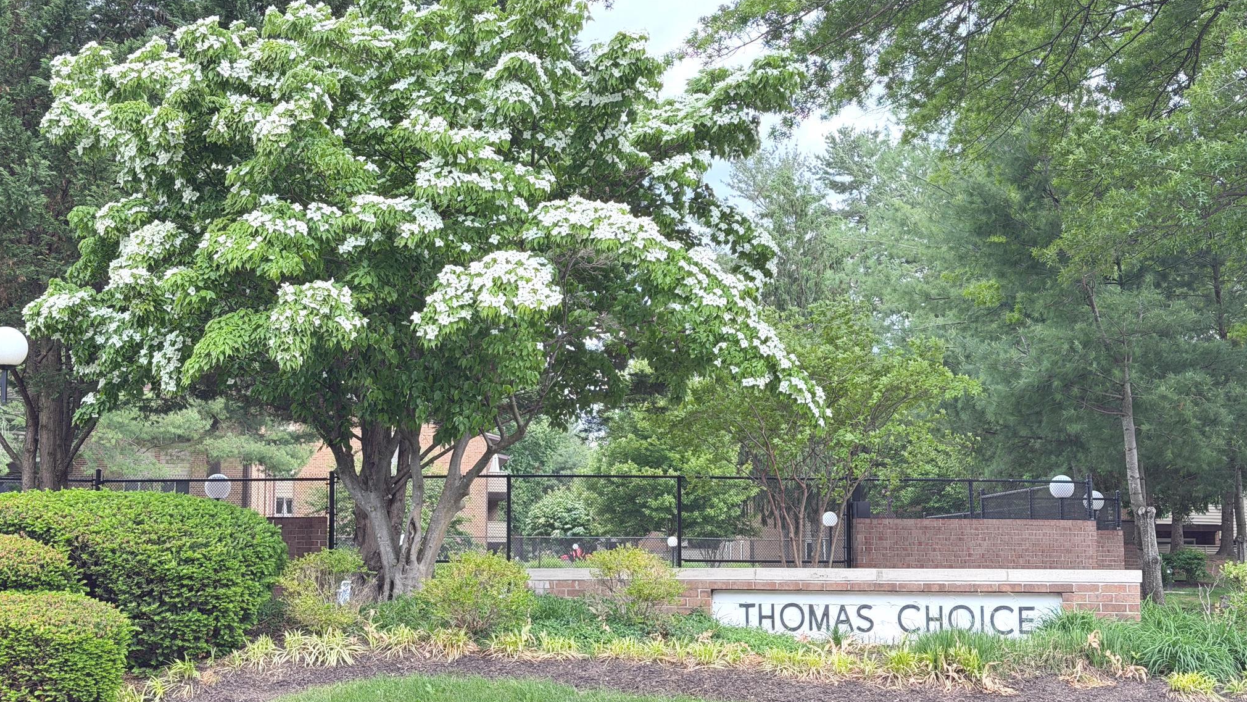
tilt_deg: +5.5
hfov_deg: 39.2
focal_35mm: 53
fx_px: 1753
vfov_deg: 22.6
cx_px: 619
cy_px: 383
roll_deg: +0.1
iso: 80
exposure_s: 1/343
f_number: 1.78
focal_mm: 6.76
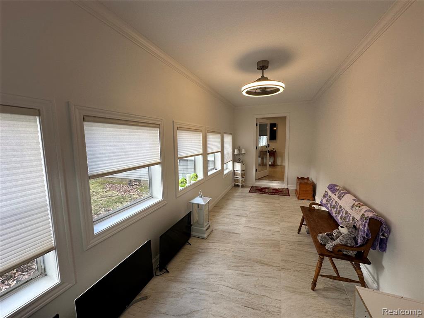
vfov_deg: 85.7
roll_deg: +0.8
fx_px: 171
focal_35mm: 14
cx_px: 212
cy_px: 159
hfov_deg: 102.1
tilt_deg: -5.5
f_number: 2.2
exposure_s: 1/120
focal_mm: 2.22
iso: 100
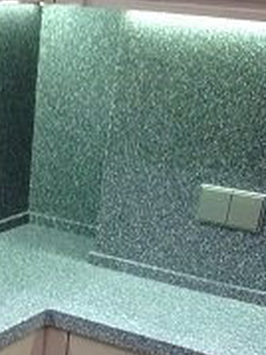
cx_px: -22
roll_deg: -4.1
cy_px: 426
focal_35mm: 86
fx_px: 882
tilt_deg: -25.1
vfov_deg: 21.2
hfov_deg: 16.7
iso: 100
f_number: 2.4
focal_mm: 4.12
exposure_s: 1/20
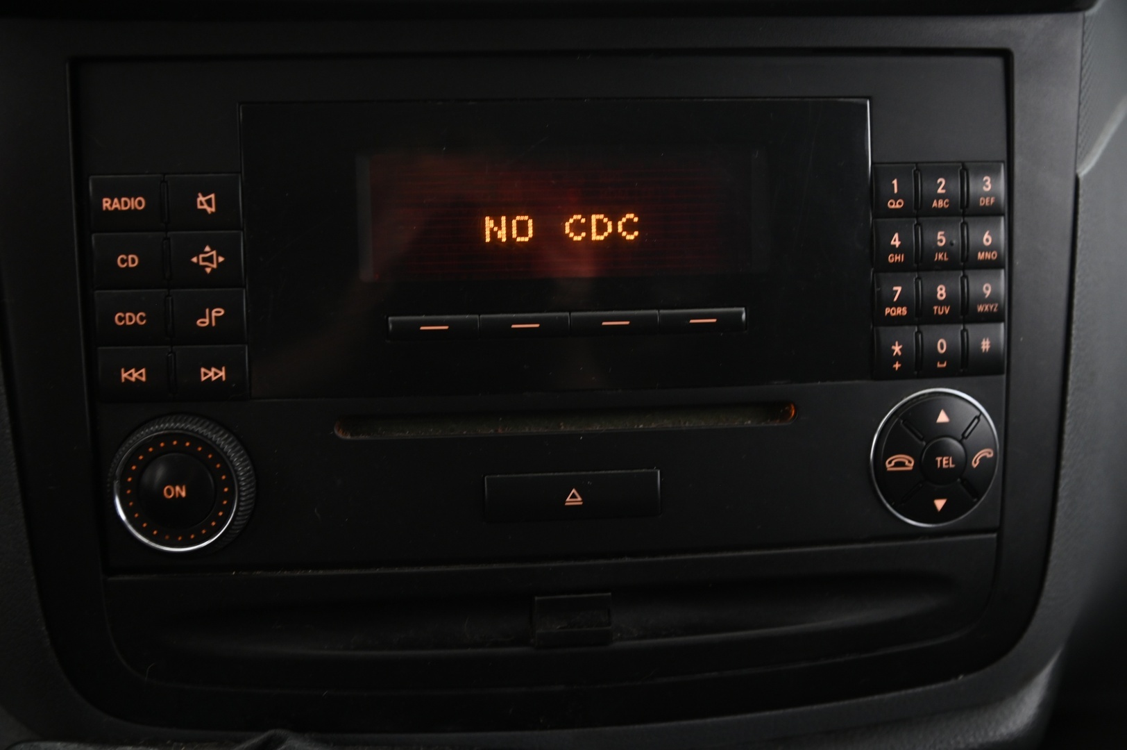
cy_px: 375
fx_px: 1564
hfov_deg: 39.6
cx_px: 564
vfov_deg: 26.9
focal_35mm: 50
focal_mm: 50
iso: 2000
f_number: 4
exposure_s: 1/10
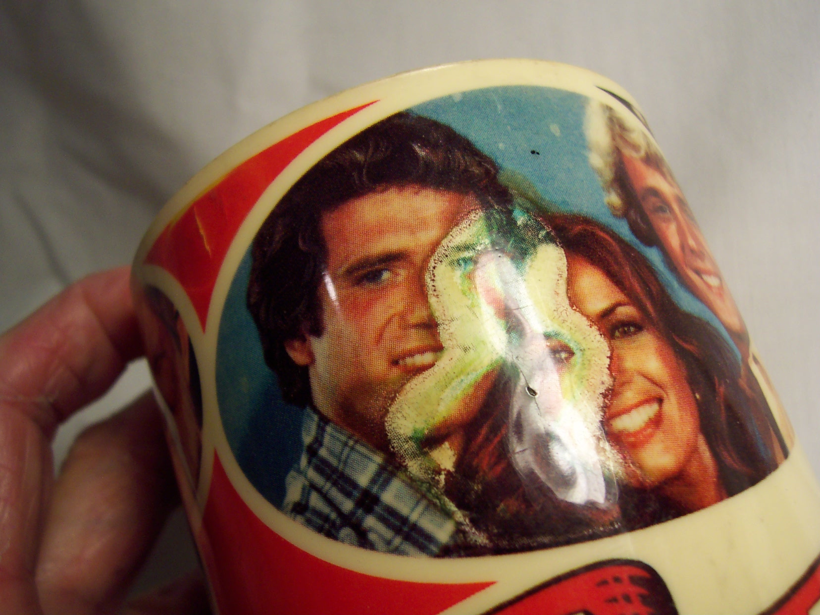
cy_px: 308
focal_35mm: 37
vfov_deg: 38.7
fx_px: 876
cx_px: 410
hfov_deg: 50.1
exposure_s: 1/250
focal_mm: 5.6
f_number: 2.8
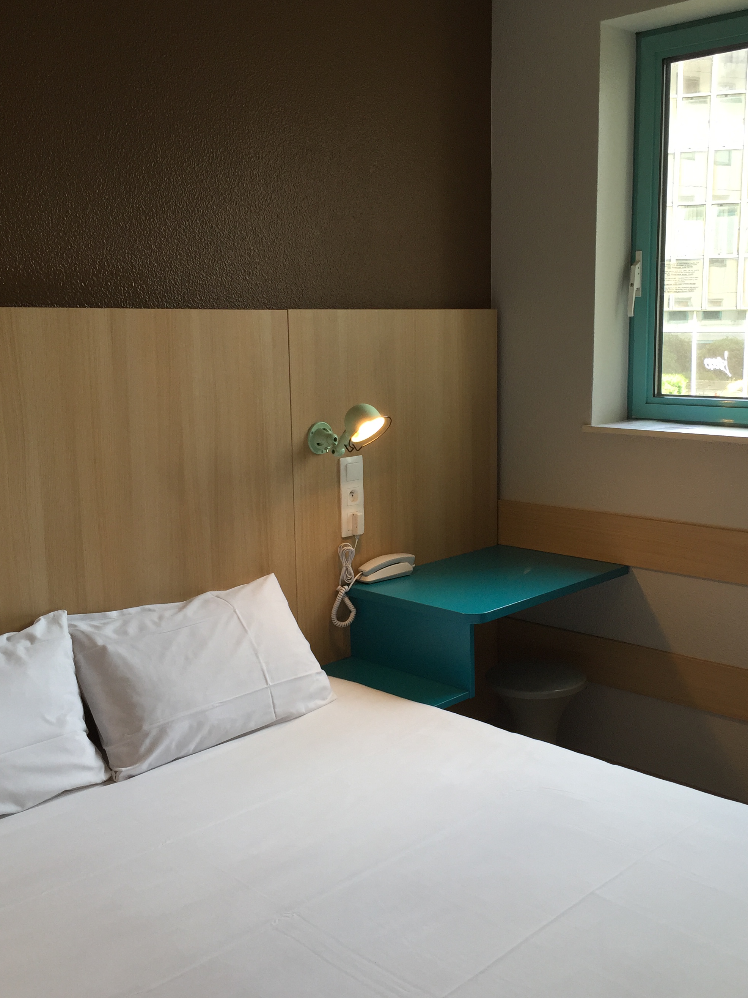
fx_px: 1037
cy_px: 509
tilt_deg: -9.3
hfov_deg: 39.5
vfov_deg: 51.3
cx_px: 435
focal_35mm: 36
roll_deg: +0.5
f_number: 2.2
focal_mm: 4.15
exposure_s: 1/100
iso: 40
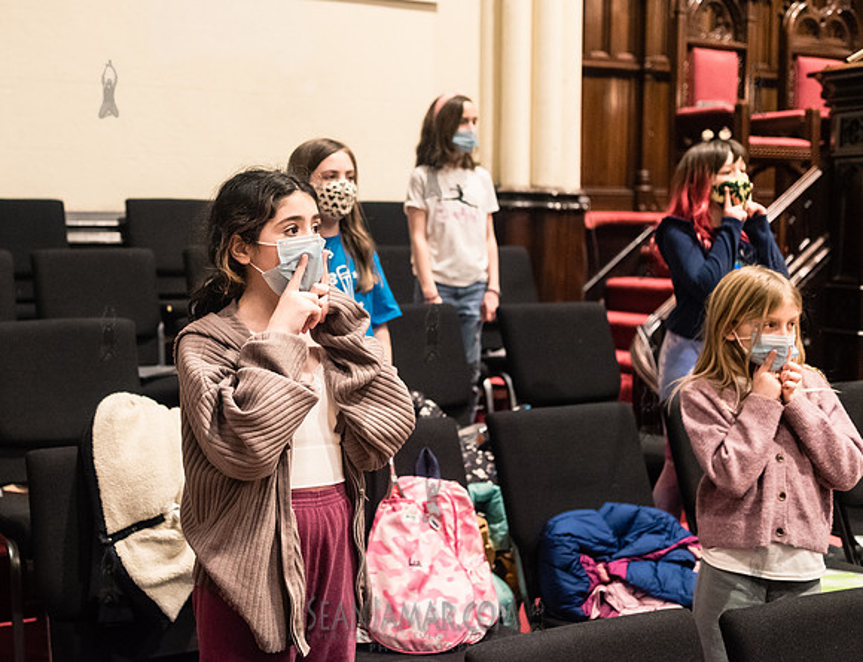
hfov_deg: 41.9
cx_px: 302
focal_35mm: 44
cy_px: 287
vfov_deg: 33.1
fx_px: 1113
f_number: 3.5
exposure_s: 1/125
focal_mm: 35
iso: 4000
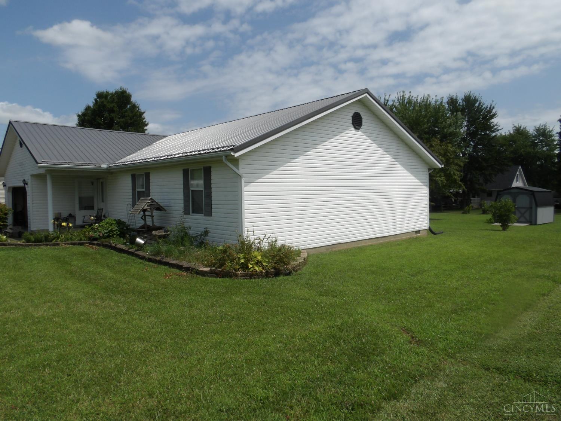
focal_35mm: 23
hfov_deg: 73.9
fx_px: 373
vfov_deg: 58.9
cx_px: 280
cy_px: 210
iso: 100
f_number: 6.2
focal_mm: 4.2
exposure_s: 1/629
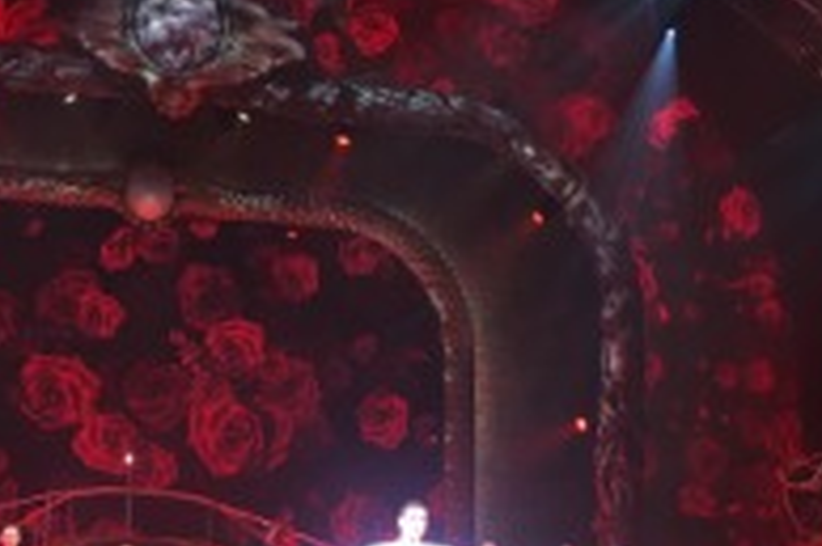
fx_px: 1300
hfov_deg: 34.6
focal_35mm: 57
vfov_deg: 22.7
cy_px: 554
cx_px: 250
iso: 32
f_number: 2.2
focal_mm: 4.15
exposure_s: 1/30
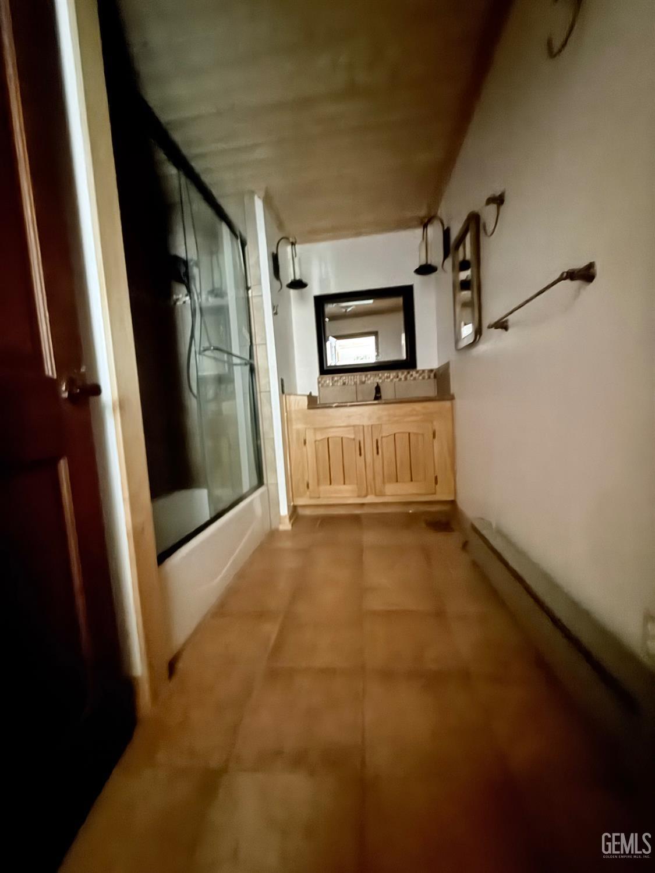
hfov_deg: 85.7
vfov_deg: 102.1
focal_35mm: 14
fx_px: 353
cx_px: 328
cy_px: 436
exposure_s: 1/4
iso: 2000
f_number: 2.2
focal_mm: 2.22
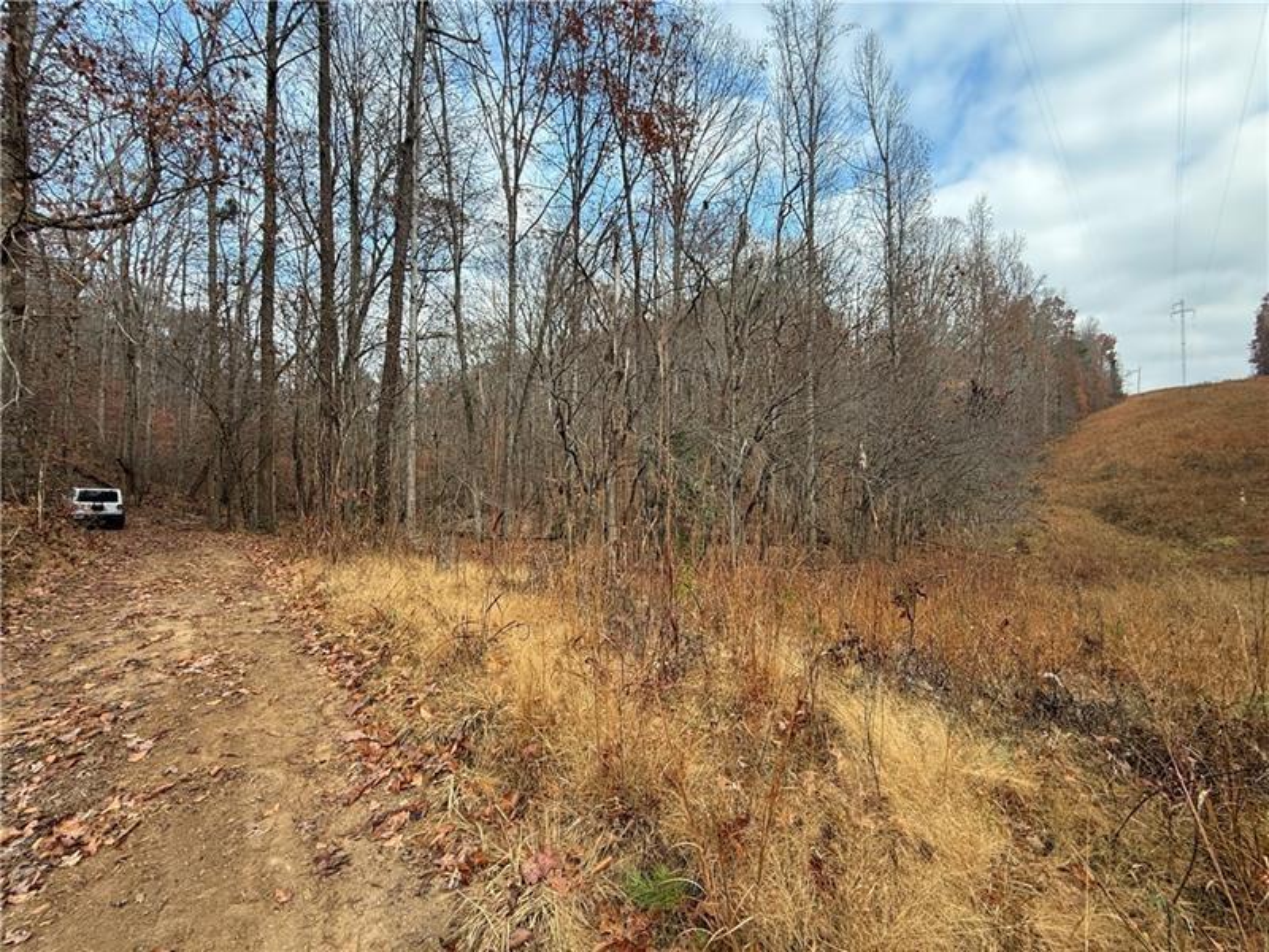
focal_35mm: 14
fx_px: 513
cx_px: 634
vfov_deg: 85.7
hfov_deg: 102.1
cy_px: 476
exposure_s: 1/321
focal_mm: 2.22
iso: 64
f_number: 2.2
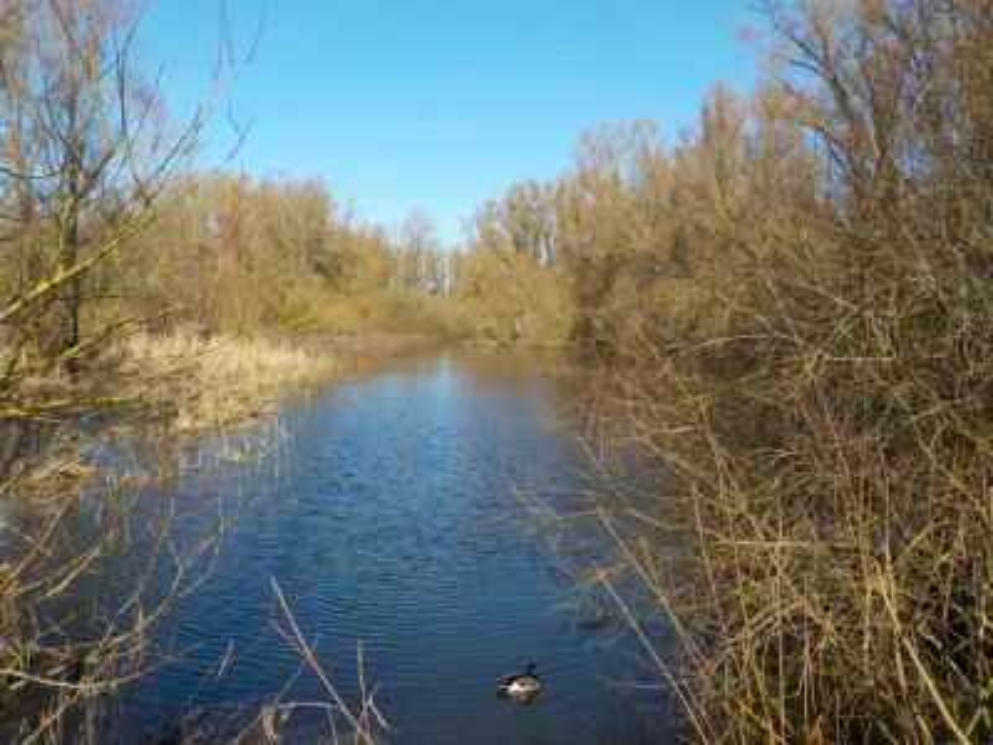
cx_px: 496
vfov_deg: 46.8
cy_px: 372
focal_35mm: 30
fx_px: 861
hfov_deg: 60.0
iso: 125
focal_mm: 4.1
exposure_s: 1/1000
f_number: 3.3
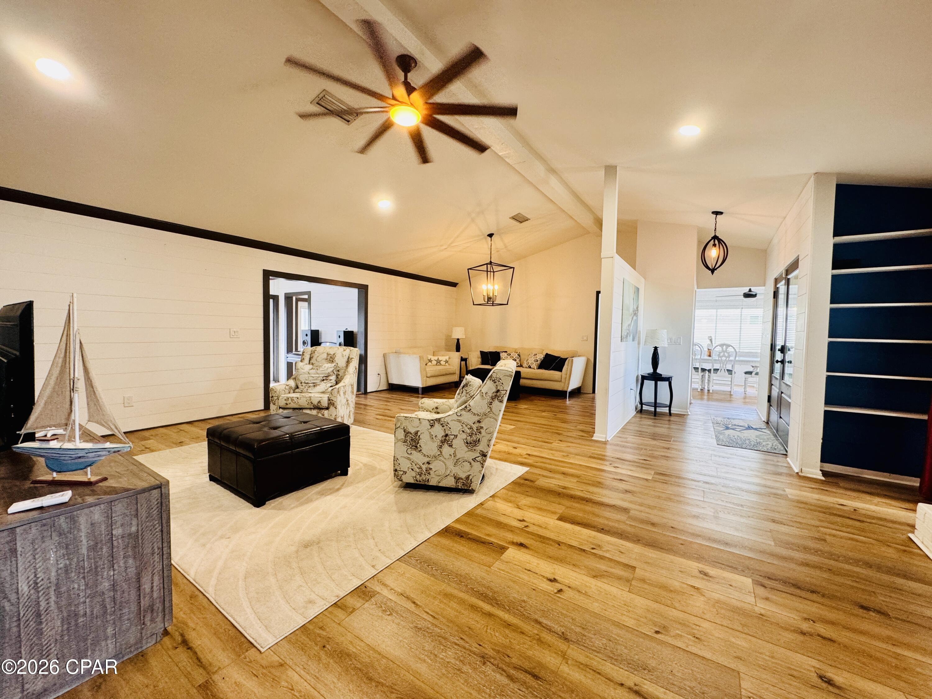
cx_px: 466
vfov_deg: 85.7
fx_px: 377
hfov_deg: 102.1
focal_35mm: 14
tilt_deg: -3.0
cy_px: 350
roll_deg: -1.3
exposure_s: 1/60
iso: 200
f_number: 2.2
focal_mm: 2.22
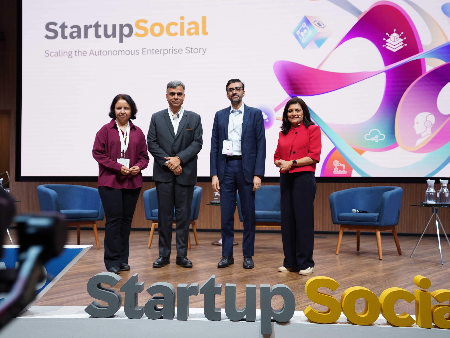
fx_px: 494
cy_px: 169
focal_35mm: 38
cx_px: 213
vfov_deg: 37.7
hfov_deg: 49.0
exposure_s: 1/200
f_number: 3.5
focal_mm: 35
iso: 800
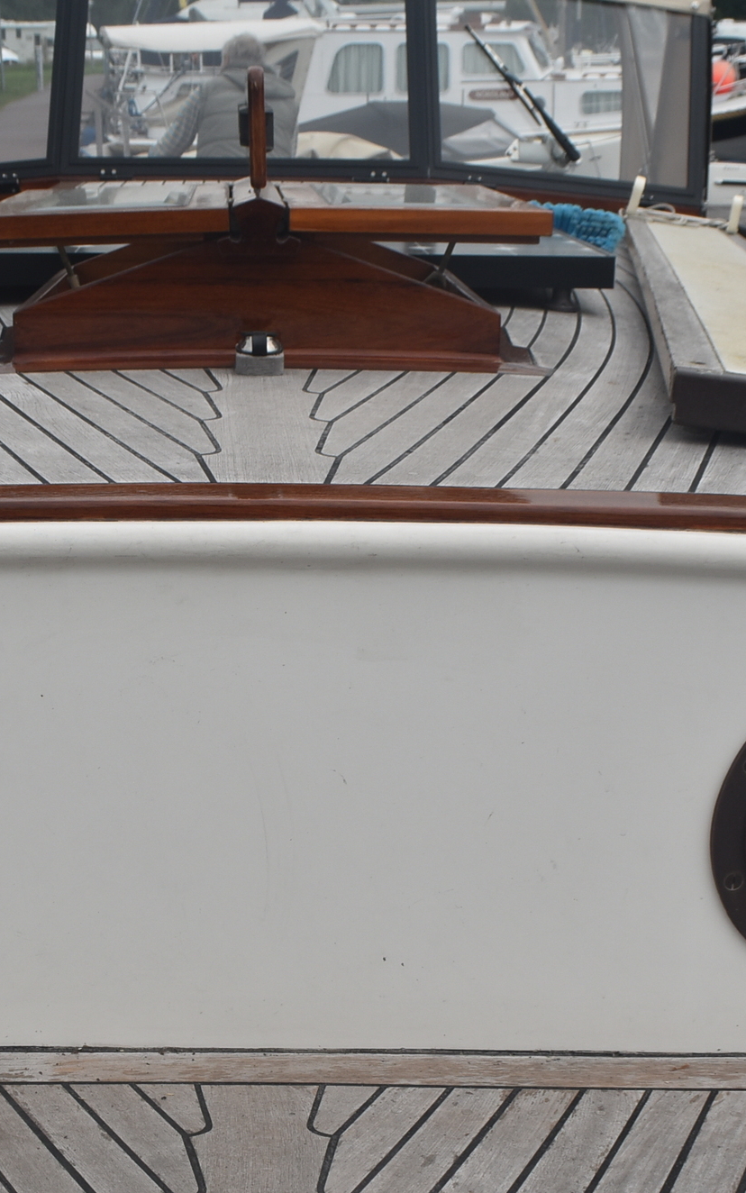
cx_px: 262
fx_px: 1691
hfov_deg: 24.8
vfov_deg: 38.8
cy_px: 638
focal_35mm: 52
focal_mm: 18
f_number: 10
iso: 200
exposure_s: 1/400
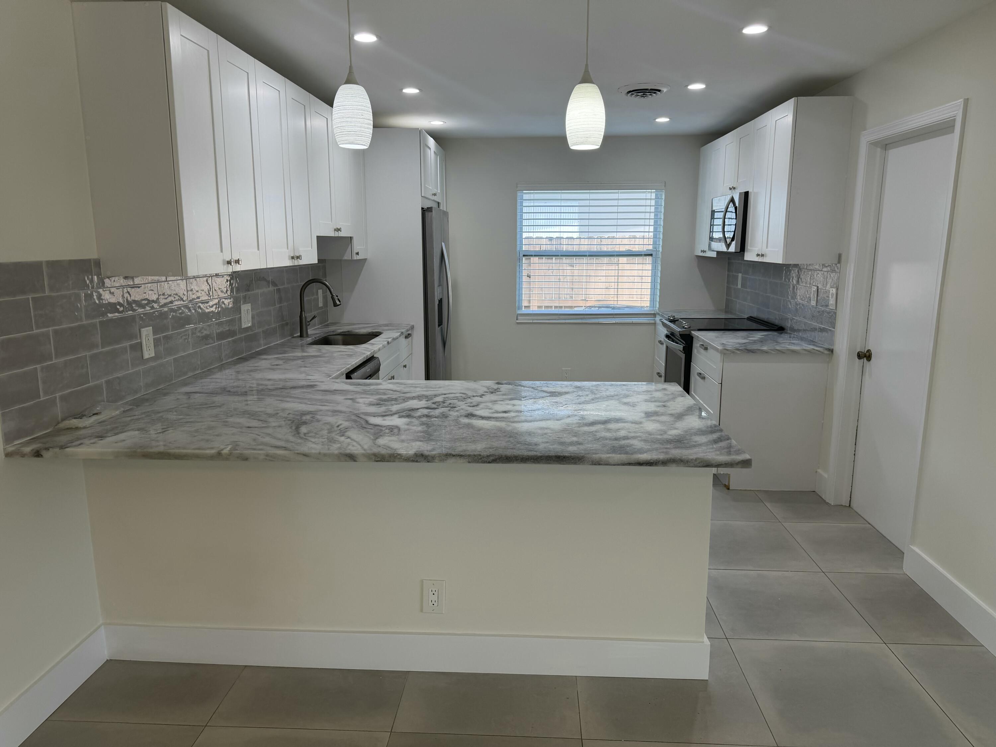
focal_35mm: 24
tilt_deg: -10.3
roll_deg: +0.0
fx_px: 691
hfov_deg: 71.6
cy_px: 374
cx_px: 498
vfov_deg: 56.8
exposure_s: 1/175
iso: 80
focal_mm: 6.76
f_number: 1.78
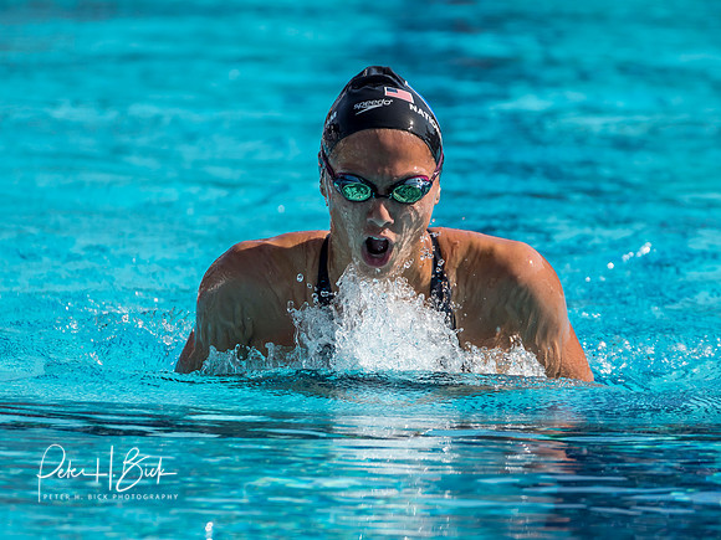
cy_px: 270
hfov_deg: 3.5
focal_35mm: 561
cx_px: 360
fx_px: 11685
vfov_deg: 2.7
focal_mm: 280
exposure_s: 1/1600
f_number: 5.6
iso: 250
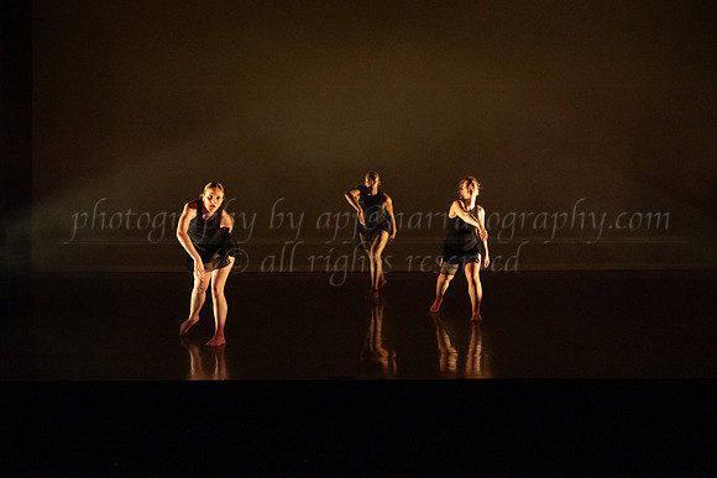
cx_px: 412
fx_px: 1501
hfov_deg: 26.8
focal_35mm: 75
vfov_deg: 18.1
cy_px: 250
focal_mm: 61
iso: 4000
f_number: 3.2
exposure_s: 1/320
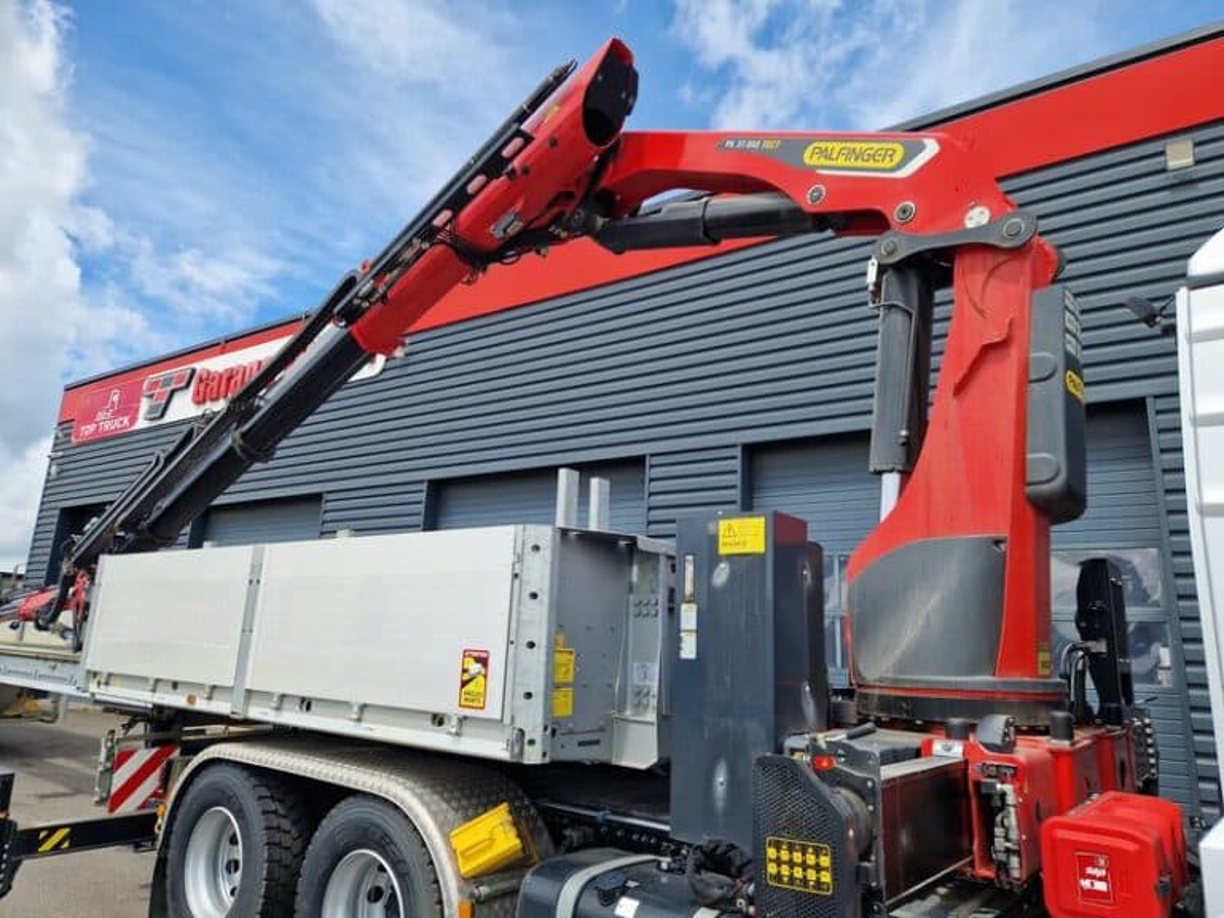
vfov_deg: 58.9
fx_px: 813
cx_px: 612
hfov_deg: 73.9
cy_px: 459
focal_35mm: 23
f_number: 1.8
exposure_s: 1/10000
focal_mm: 5.4
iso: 50
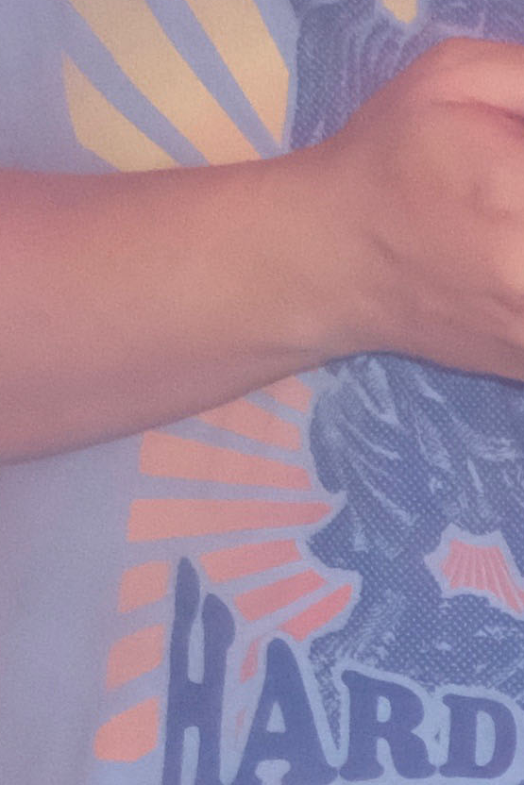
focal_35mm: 173
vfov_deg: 11.2
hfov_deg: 7.6
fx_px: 3775
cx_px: 1051
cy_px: 1314
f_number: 3.5
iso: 3200
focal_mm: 16
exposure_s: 1/4
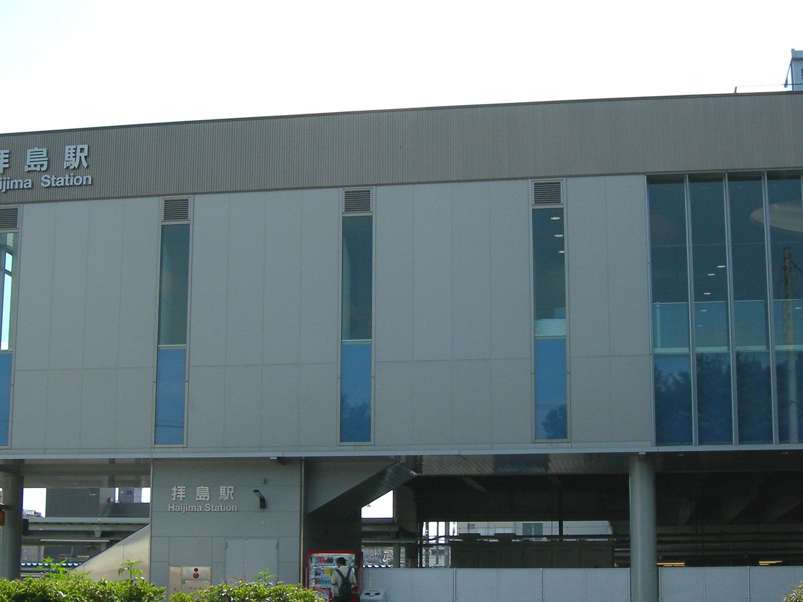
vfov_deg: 23.6
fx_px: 1438
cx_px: 386
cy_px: 359
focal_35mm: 62
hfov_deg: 31.2
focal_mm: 7.8
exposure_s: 1/592
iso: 50
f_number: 4.8
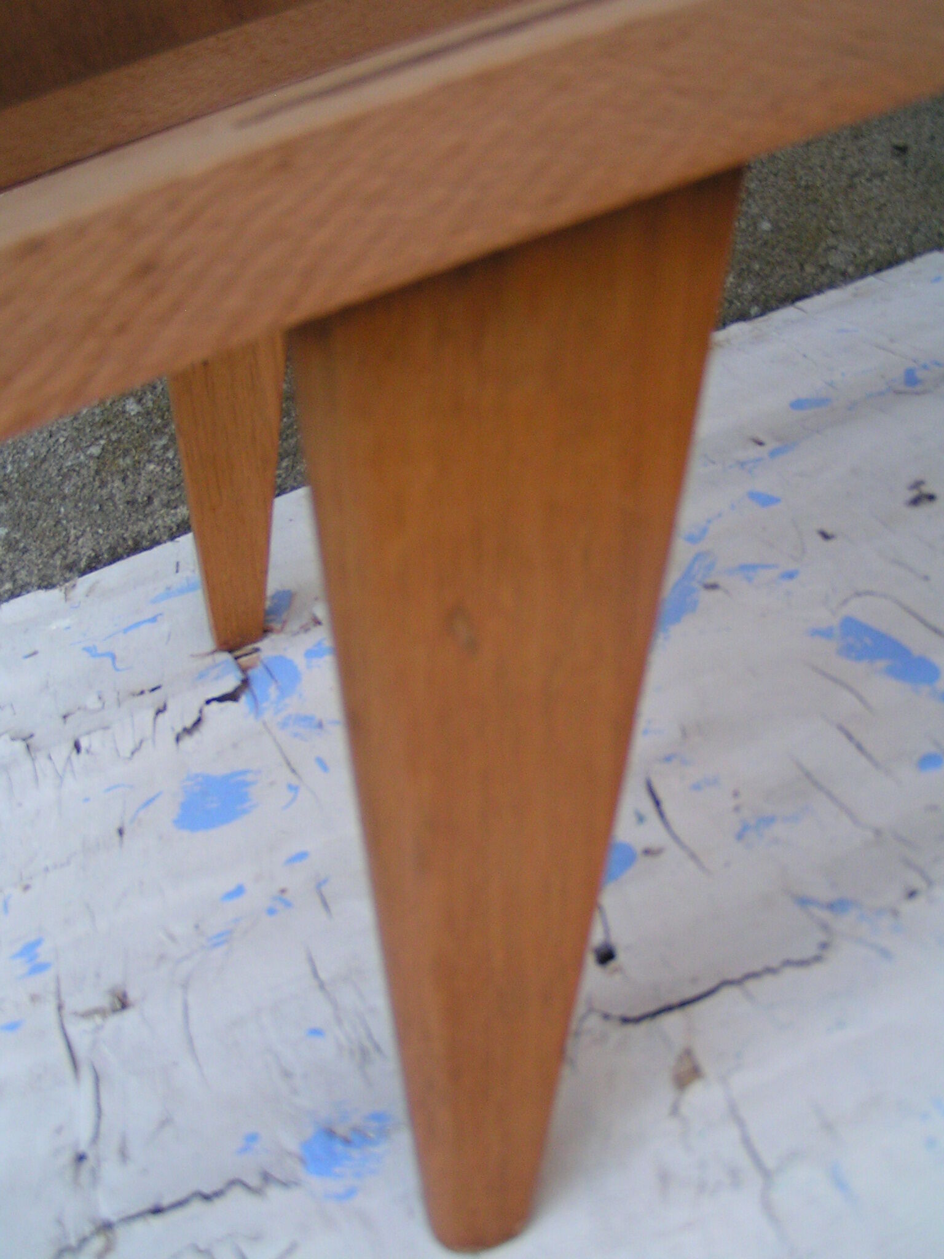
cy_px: 630
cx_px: 472
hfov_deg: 37.7
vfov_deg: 49.0
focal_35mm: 38
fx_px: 1382
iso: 100
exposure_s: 1/40
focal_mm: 5.8
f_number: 2.8
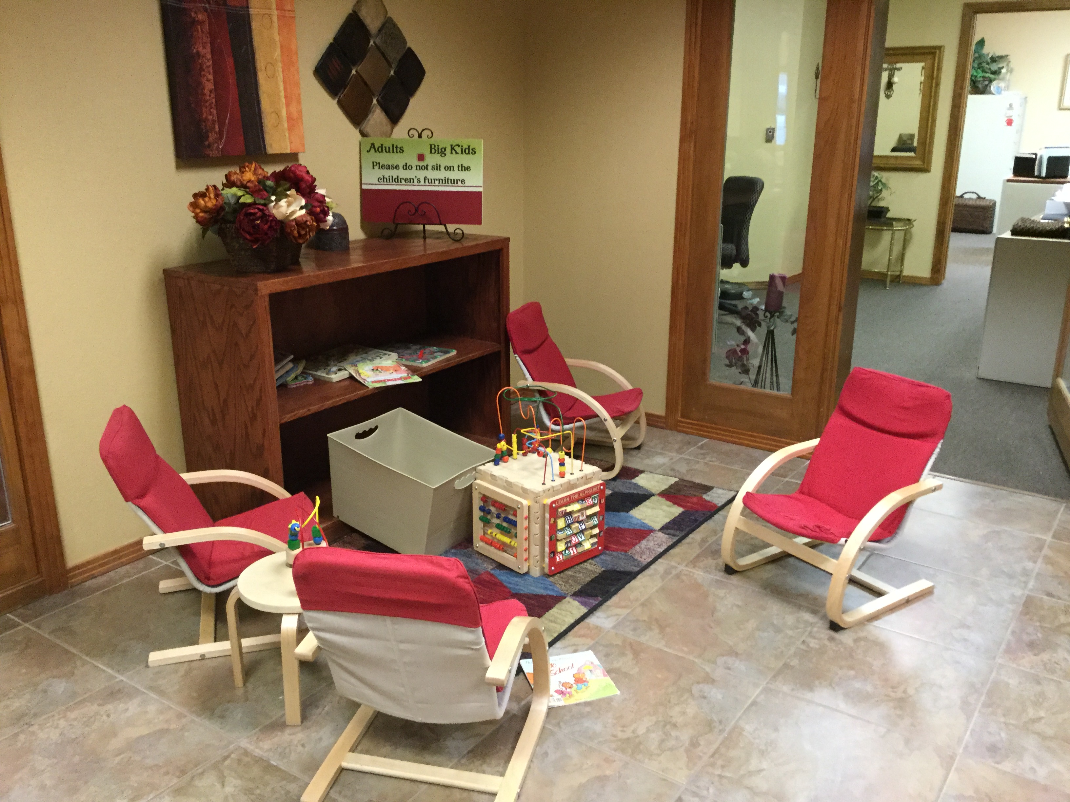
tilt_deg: -17.5
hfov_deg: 58.4
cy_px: 401
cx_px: 535
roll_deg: -0.3
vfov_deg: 45.4
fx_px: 958
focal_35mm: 31
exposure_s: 1/24
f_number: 2.4
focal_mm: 3.3
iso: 200
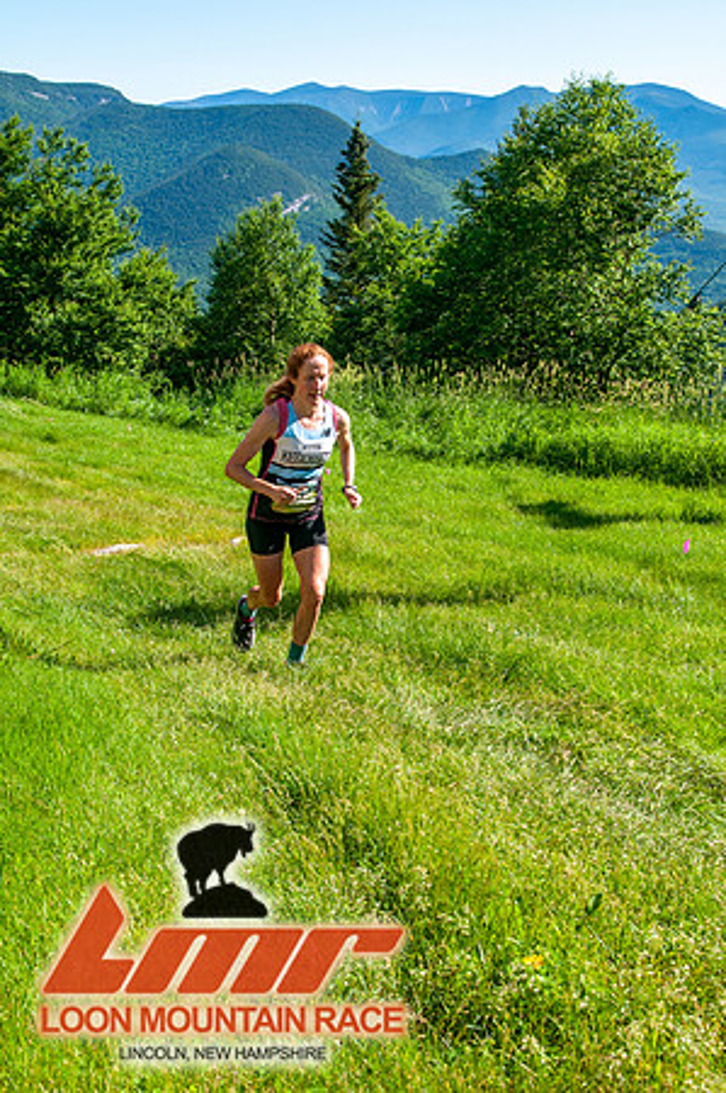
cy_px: 546
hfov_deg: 26.4
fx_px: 1546
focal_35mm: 51
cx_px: 363
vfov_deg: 38.9
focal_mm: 34
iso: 200
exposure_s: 1/400
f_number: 8
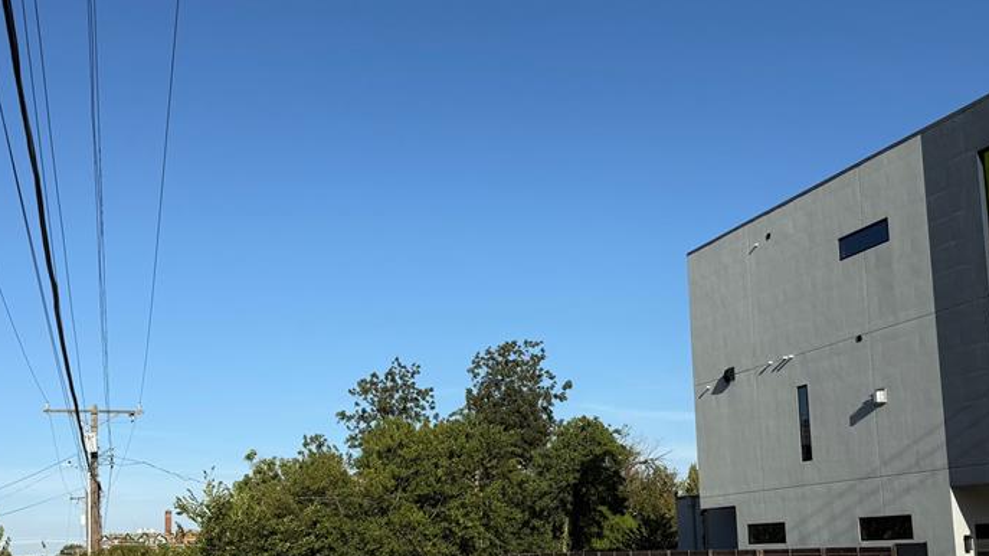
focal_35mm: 39
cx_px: 534
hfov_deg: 51.6
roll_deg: +2.3
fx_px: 1022
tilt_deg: +7.1
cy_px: 412
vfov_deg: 29.9
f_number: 1.78
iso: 80
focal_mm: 6.76
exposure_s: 1/5714
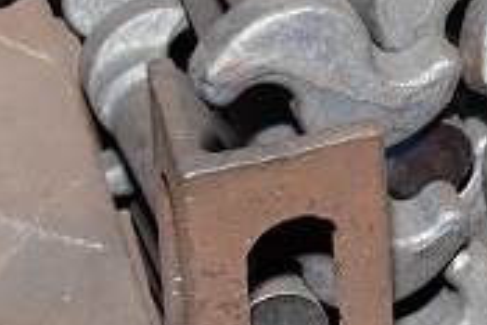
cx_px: 863
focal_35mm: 148
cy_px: -253
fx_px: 2004
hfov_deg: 12.7
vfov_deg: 8.9
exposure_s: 1/125
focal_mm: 24
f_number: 4.5
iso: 1000
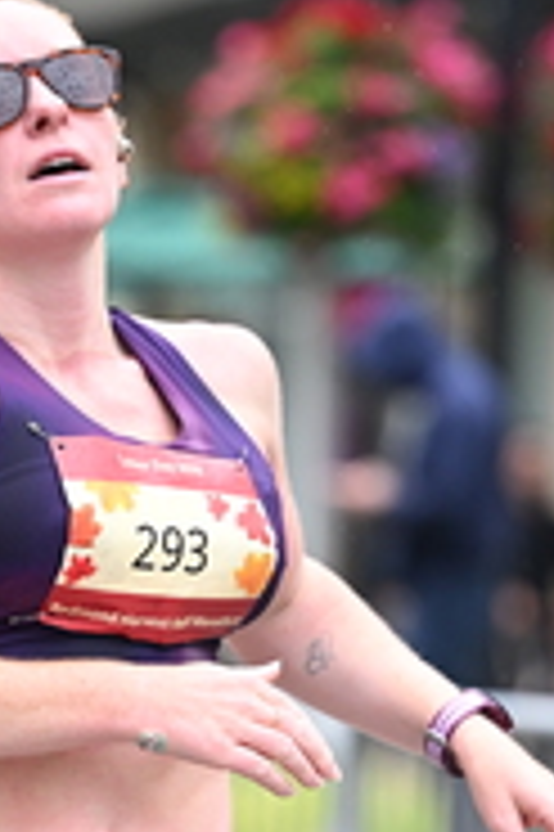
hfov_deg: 3.4
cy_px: 778
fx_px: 9296
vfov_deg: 5.1
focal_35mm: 402
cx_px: 155
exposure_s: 1/1600
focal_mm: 135
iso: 1250
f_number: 2.8
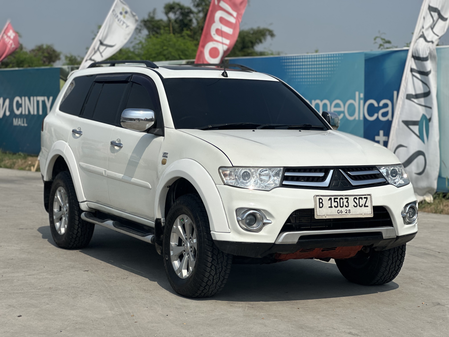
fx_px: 999
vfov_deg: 19.1
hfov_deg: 25.3
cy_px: 168
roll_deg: -1.0
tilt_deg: -1.4
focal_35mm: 77
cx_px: 224
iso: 32
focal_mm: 9
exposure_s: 1/2421
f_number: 2.8
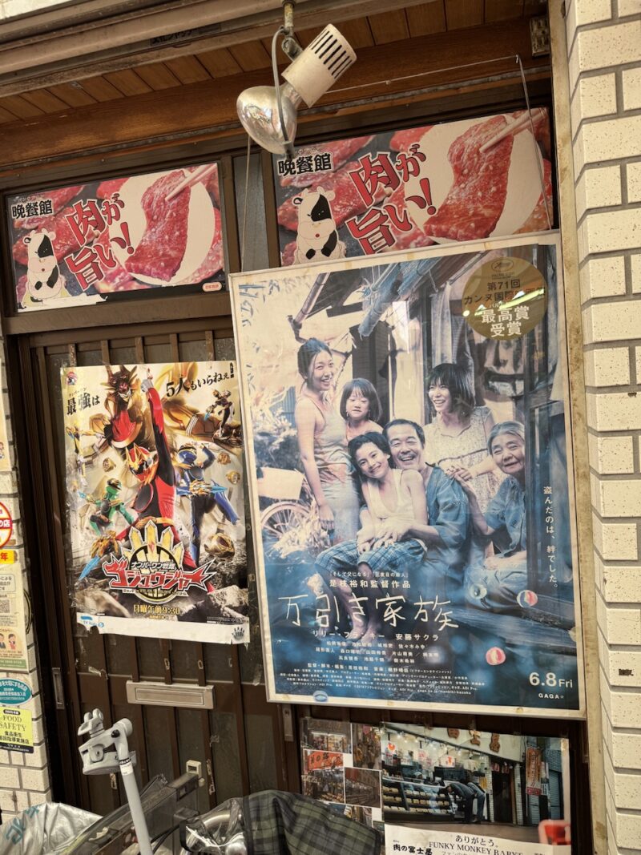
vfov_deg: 71.6
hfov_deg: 56.8
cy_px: 428
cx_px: 320
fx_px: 593
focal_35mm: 24
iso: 50
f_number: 1.78
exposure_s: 1/100
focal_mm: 6.76
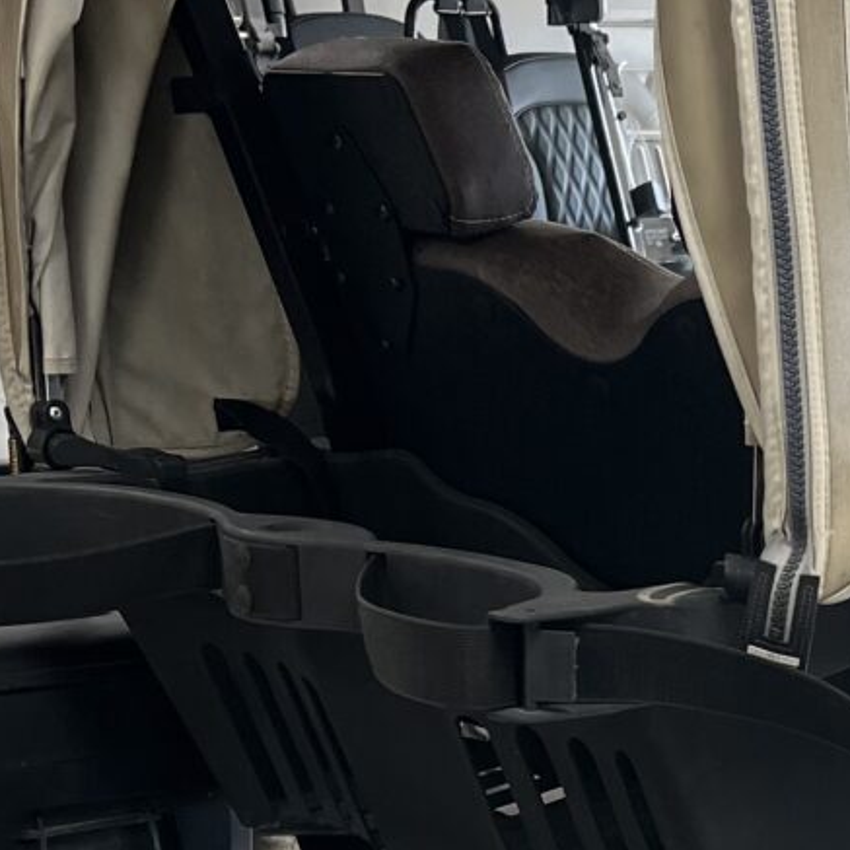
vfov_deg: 16.9
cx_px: 955
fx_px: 2806
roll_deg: -1.1
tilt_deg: -10.8
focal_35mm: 101
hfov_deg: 16.7
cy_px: 852
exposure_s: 1/120
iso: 80
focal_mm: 5.7
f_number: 1.5
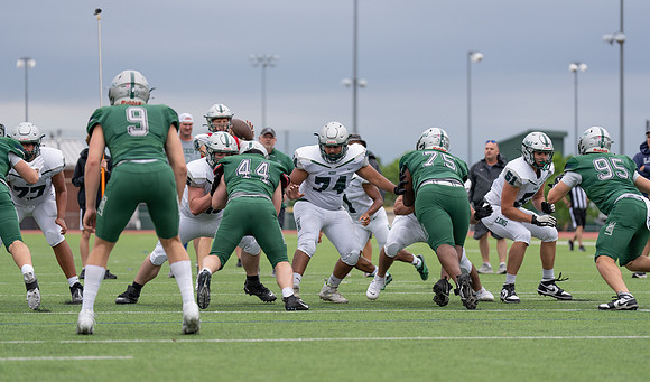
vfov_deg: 8.3
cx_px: 328
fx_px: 2632
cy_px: 190
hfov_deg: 14.1
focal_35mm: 151
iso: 250
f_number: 2.8
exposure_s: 1/1250
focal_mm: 138
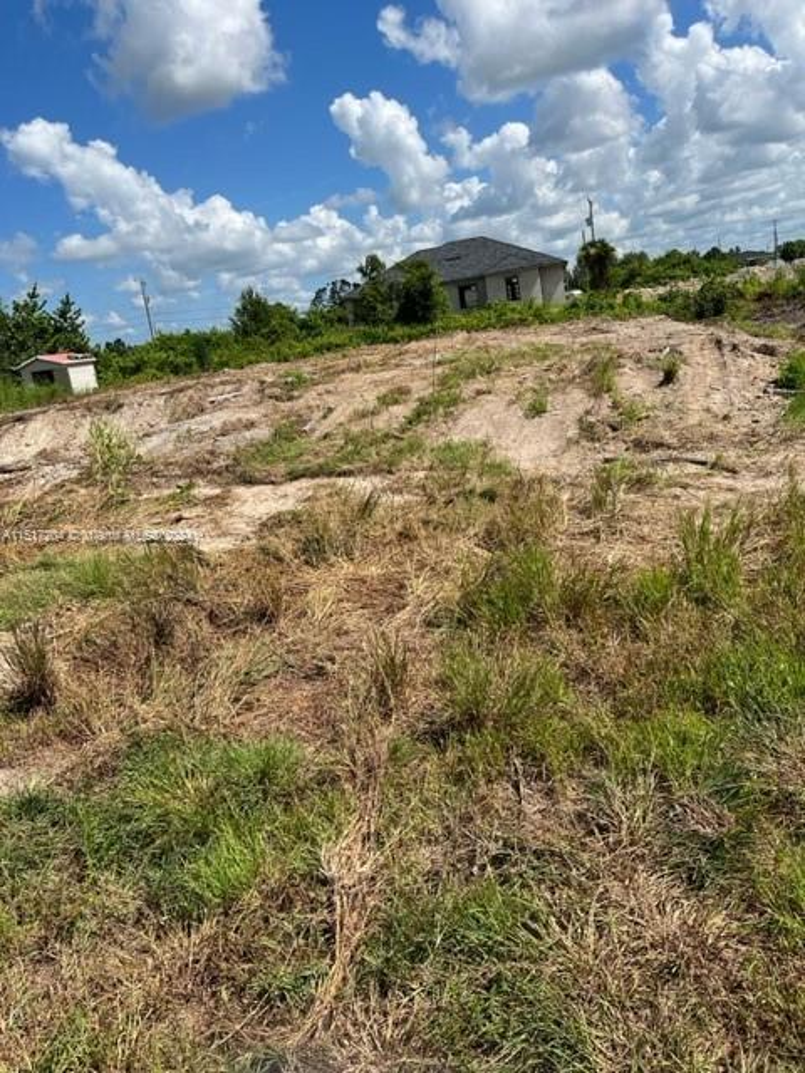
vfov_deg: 67.3
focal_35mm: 26
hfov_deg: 53.1
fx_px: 806
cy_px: 536
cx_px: 402
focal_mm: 5.1
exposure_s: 1/4310
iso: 50
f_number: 1.6
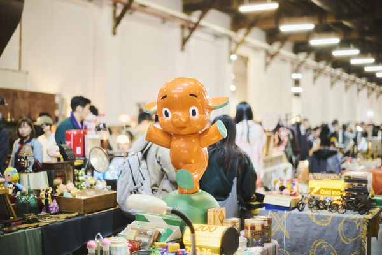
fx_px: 531
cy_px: 128
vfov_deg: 27.0
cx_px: 191
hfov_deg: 39.6
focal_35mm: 50
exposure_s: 1/100
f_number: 1.4
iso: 800
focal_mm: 50
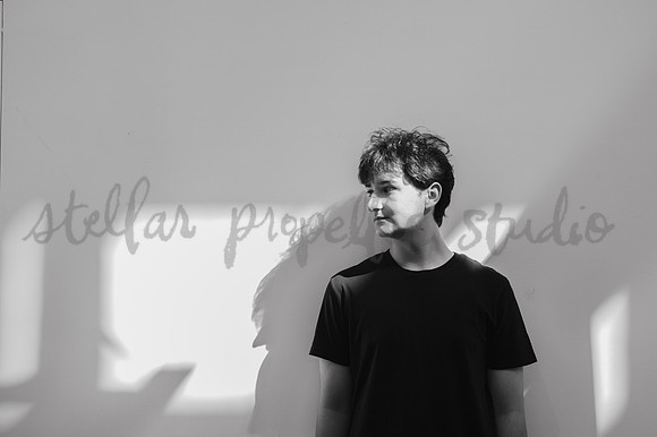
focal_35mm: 50
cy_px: 220
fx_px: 918
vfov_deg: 26.8
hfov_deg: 39.4
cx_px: 331
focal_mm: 50
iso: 200
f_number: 2.8
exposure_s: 1/200
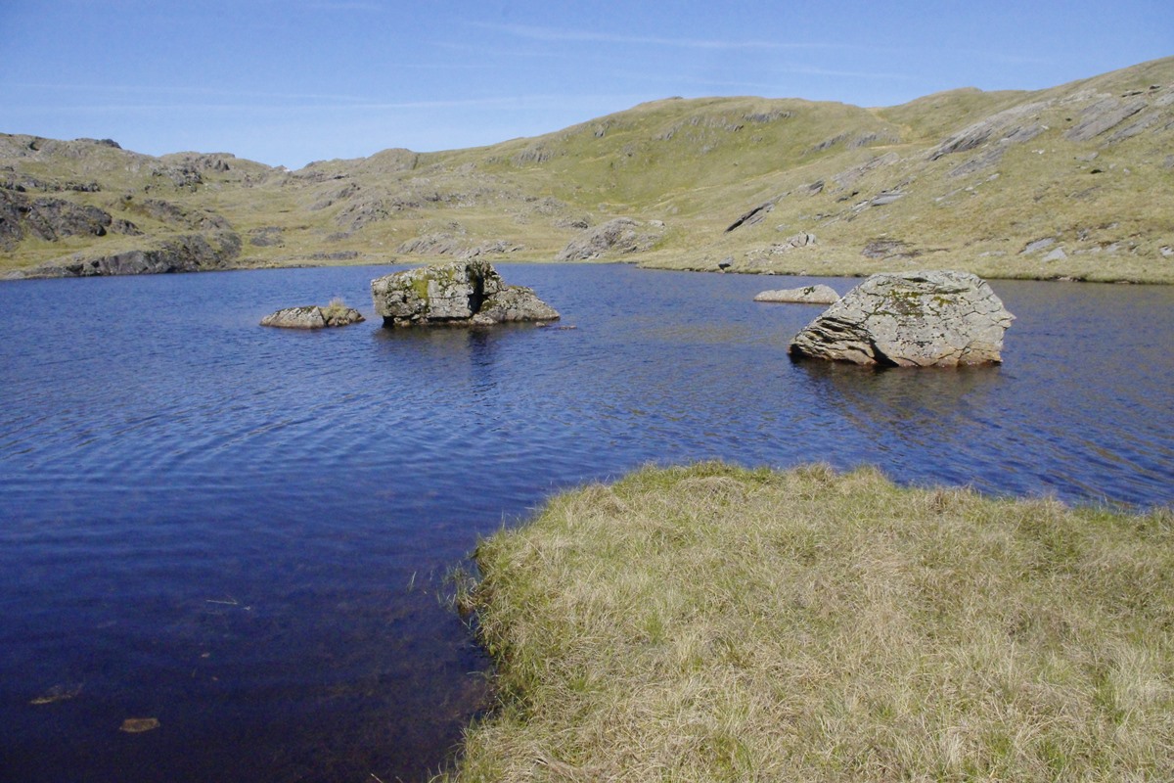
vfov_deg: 47.9
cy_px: 392
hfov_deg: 67.4
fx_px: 880
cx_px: 587
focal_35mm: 27
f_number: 11
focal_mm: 18
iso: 6400
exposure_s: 1/4000
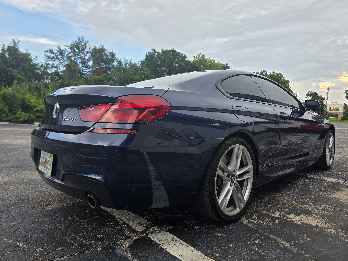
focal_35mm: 23
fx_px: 231
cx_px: 174
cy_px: 130
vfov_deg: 58.9
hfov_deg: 73.9
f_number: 1.7
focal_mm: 6.3
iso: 64
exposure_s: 1/180
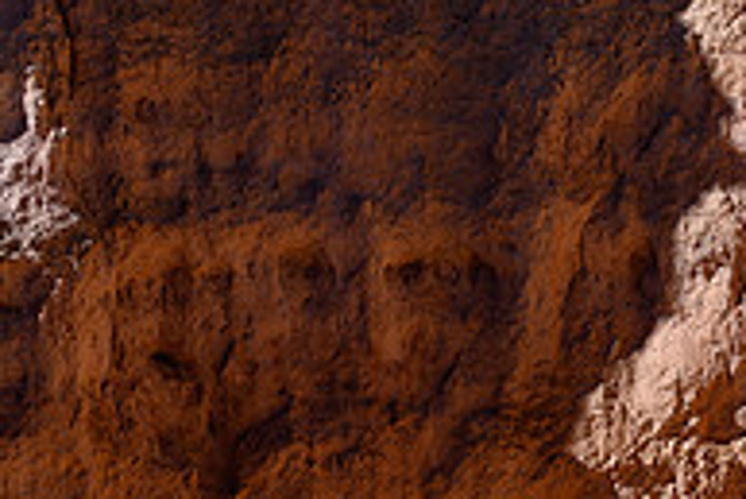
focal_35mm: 180
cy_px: 735
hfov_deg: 11.0
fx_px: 3733
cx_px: 1075
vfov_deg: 7.5
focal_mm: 60
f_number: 6.3
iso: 100
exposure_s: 1/1000
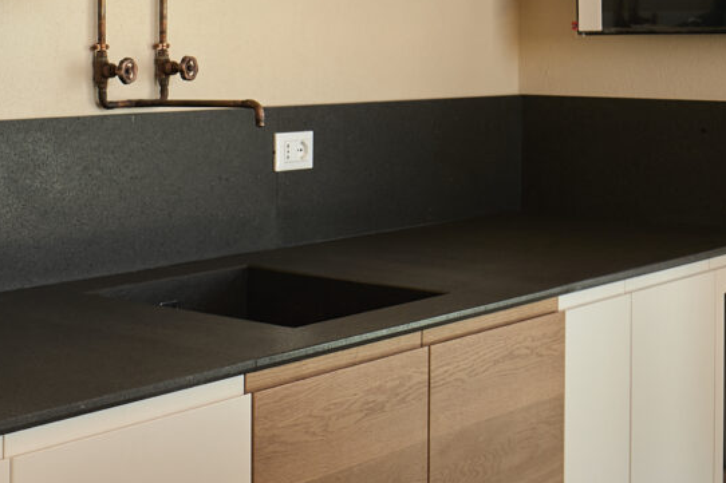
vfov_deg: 19.4
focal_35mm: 68
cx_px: -244
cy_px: 3
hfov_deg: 25.2
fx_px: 1371
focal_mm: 16
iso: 200
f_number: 7.1
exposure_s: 1/50
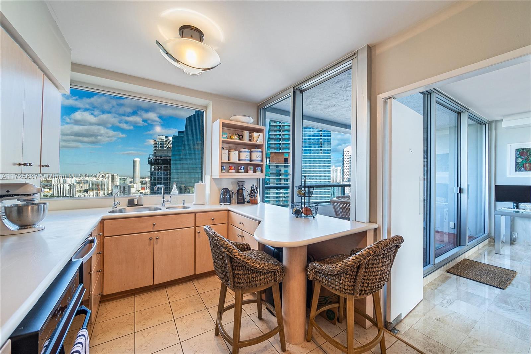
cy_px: 177
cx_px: 266
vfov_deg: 81.2
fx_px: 206
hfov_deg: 104.3
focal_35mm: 14
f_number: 6.3
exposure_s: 1/20
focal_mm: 7
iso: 100
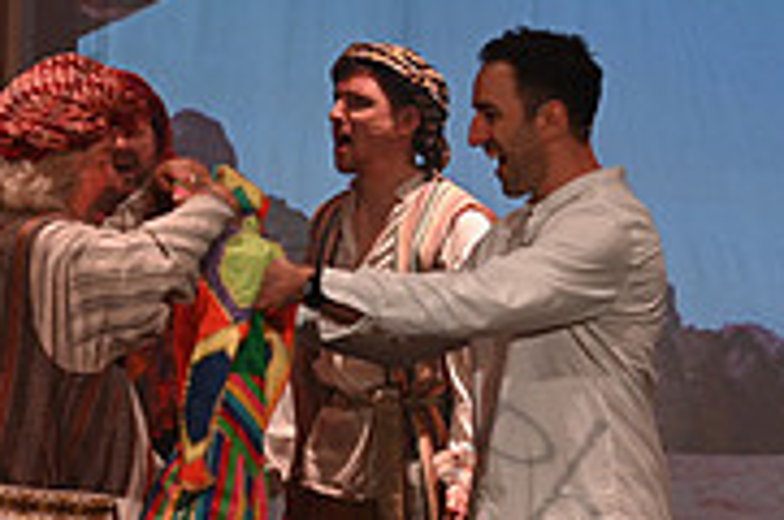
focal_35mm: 273
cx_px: 437
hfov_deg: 7.6
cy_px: 414
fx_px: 5935
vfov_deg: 5.0
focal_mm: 85
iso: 640
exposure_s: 1/160
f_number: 2.8
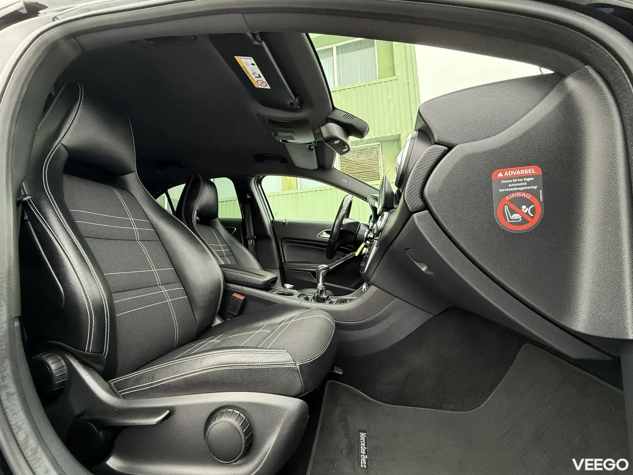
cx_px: 316
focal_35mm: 14
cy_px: 238
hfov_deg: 102.1
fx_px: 256
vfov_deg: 85.7
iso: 250
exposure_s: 1/99
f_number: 2.2
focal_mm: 2.22
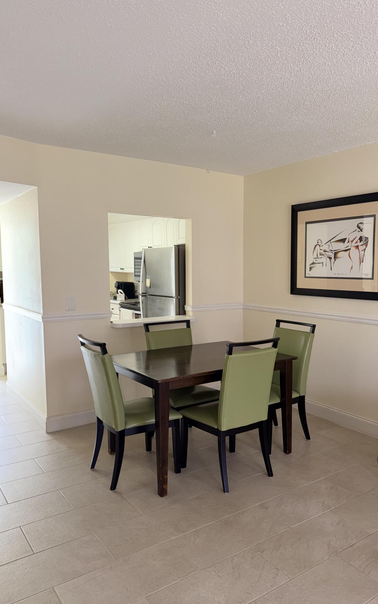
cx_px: 226
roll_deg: -0.2
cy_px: 313
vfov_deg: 68.4
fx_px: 445
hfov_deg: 45.8
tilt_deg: -6.8
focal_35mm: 27
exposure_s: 1/48
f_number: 1.78
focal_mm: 6.76
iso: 100
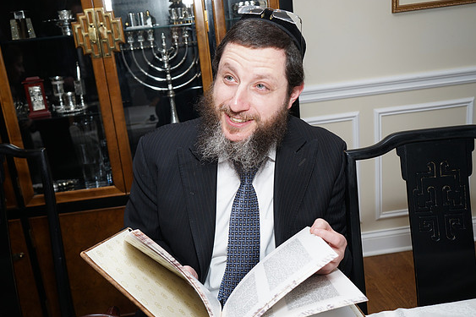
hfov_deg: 55.8
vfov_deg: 38.9
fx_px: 449
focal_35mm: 34
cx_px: 232
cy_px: 158
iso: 320
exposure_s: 1/80
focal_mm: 33
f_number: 5.6
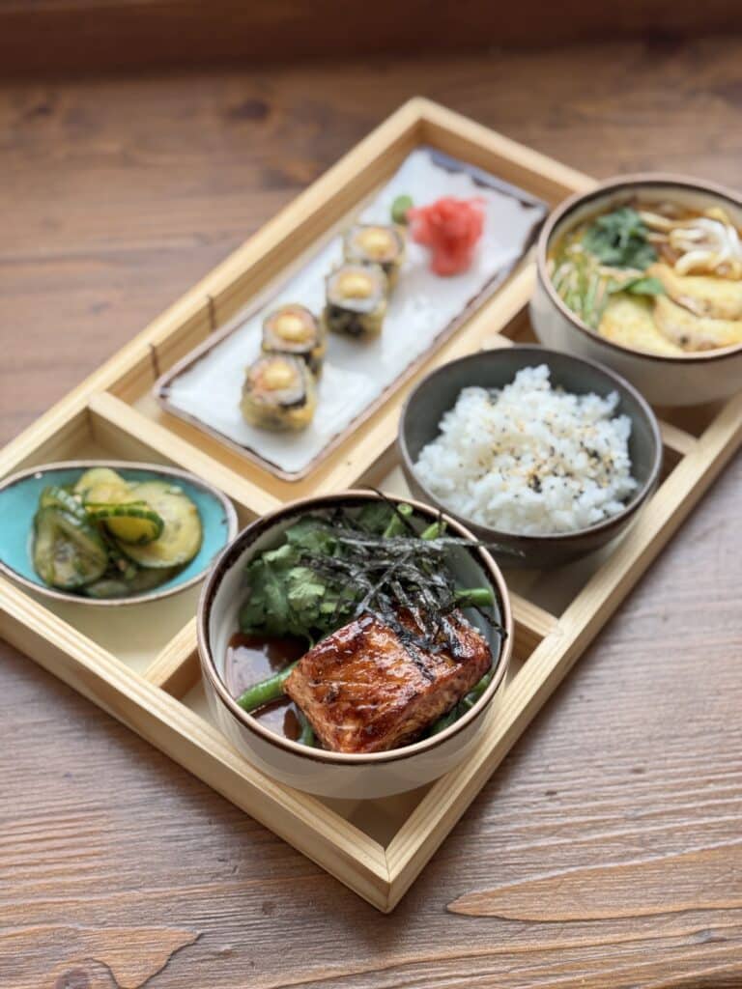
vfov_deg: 39.7
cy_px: 494
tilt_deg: -52.2
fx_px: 1372
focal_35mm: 48
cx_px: 371
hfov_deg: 30.3
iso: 100
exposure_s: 1/101
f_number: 1.78
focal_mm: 6.76
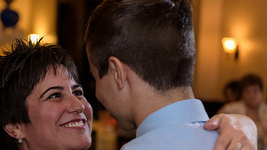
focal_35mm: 123
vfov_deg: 9.9
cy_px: 112
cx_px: 60
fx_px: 871
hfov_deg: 17.3
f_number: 3.2
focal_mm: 70
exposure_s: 1/125
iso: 1250
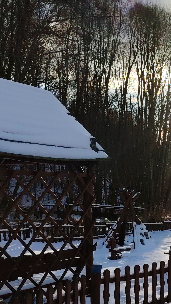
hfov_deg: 17.3
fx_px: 524
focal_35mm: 65
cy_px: 233
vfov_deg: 31.7
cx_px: 230
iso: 50
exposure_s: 1/1733
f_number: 1.75
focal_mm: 5.25
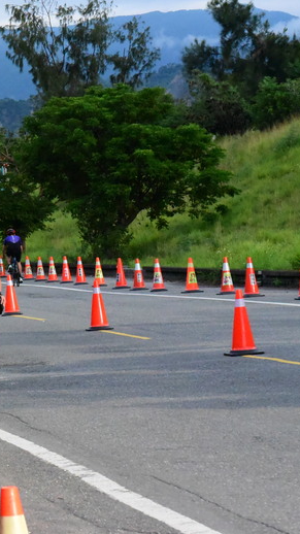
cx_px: -26
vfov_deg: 10.1
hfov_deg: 5.7
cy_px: 268
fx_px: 3015
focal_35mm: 213
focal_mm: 135
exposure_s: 1/3200
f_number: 14
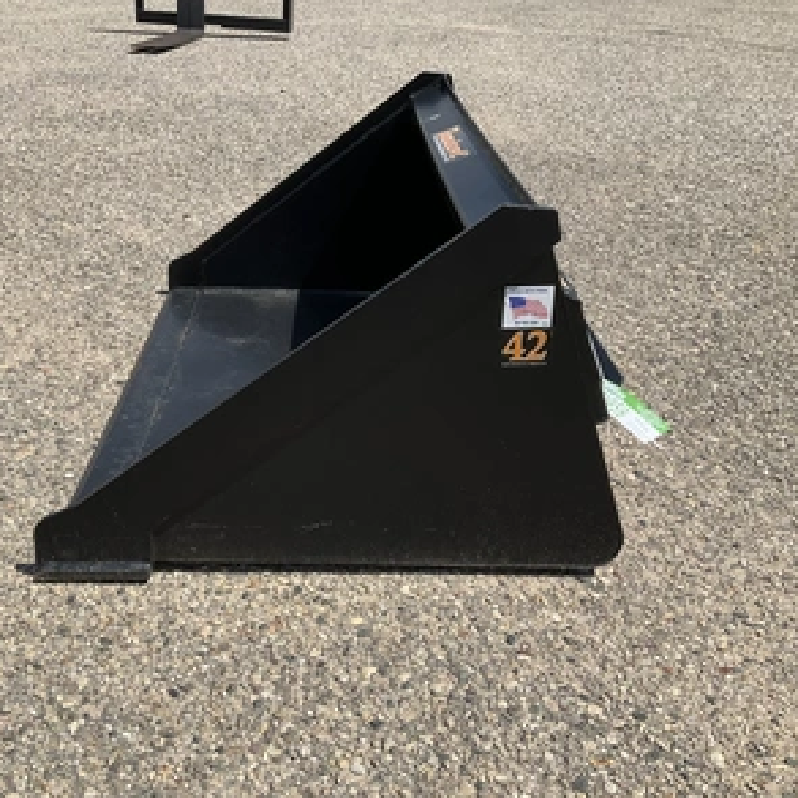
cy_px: 400
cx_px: 346
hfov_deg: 47.1
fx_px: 913
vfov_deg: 47.2
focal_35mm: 35
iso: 25
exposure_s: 1/2320
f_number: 1.8
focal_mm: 3
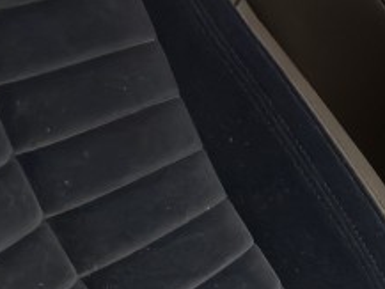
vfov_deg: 11.3
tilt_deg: -37.2
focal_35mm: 113
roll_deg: -9.3
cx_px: 829
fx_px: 1257
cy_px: 649
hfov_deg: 14.0
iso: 640
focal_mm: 6.76
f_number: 1.78
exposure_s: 1/25
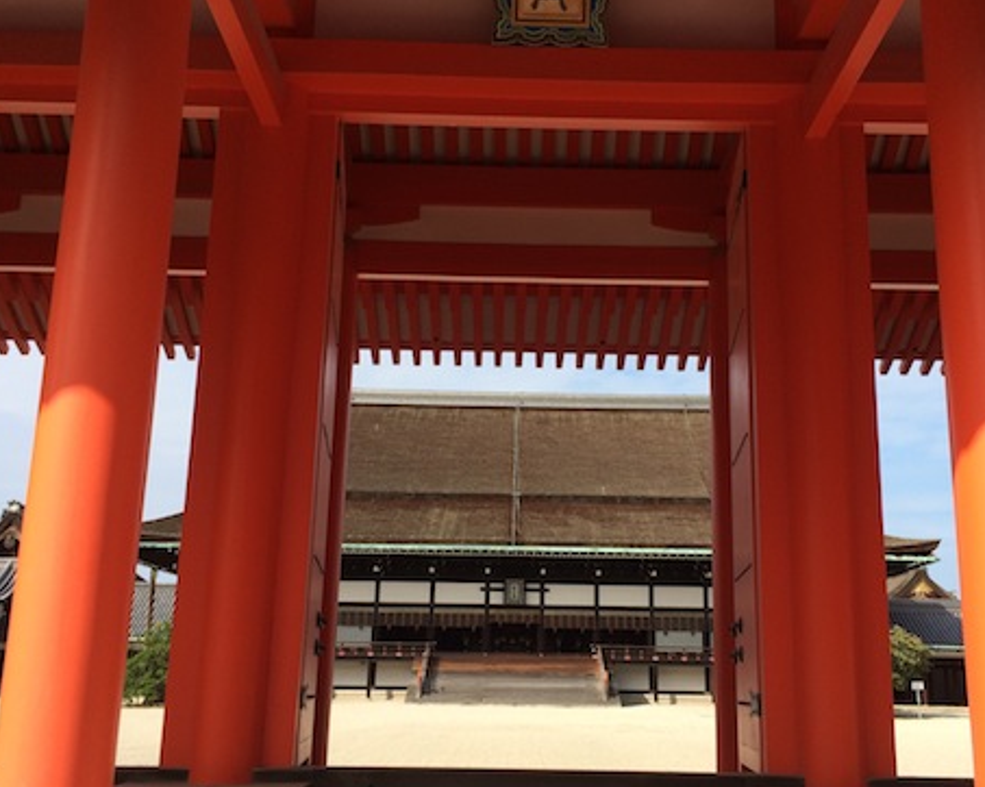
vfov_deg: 37.3
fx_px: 1166
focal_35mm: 40
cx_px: 526
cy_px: 378
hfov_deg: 45.8
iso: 32
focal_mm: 4.15
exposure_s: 1/1466
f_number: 2.2
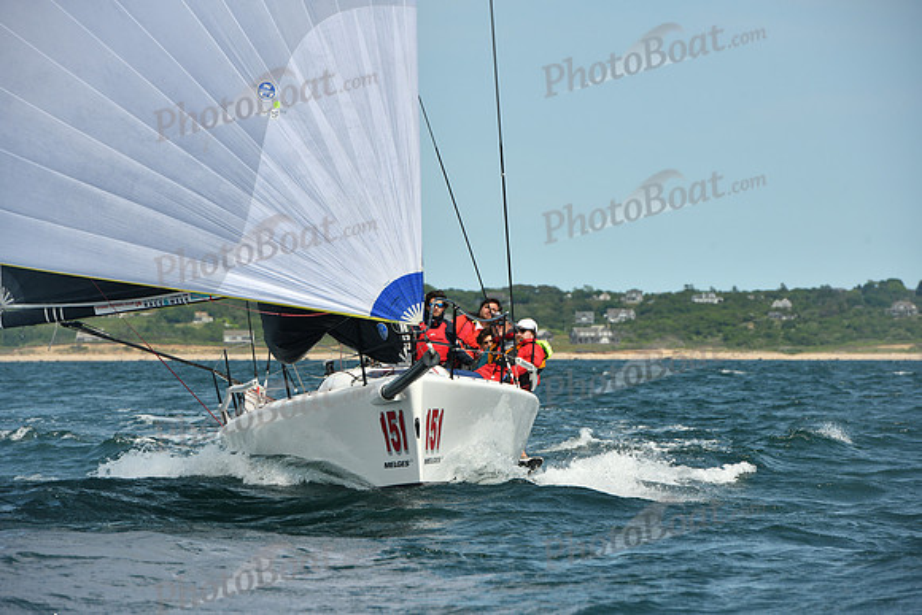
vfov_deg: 6.9
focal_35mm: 200
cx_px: 461
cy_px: 308
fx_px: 5123
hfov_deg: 10.3
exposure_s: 1/1250
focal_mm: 200
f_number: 9
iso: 320
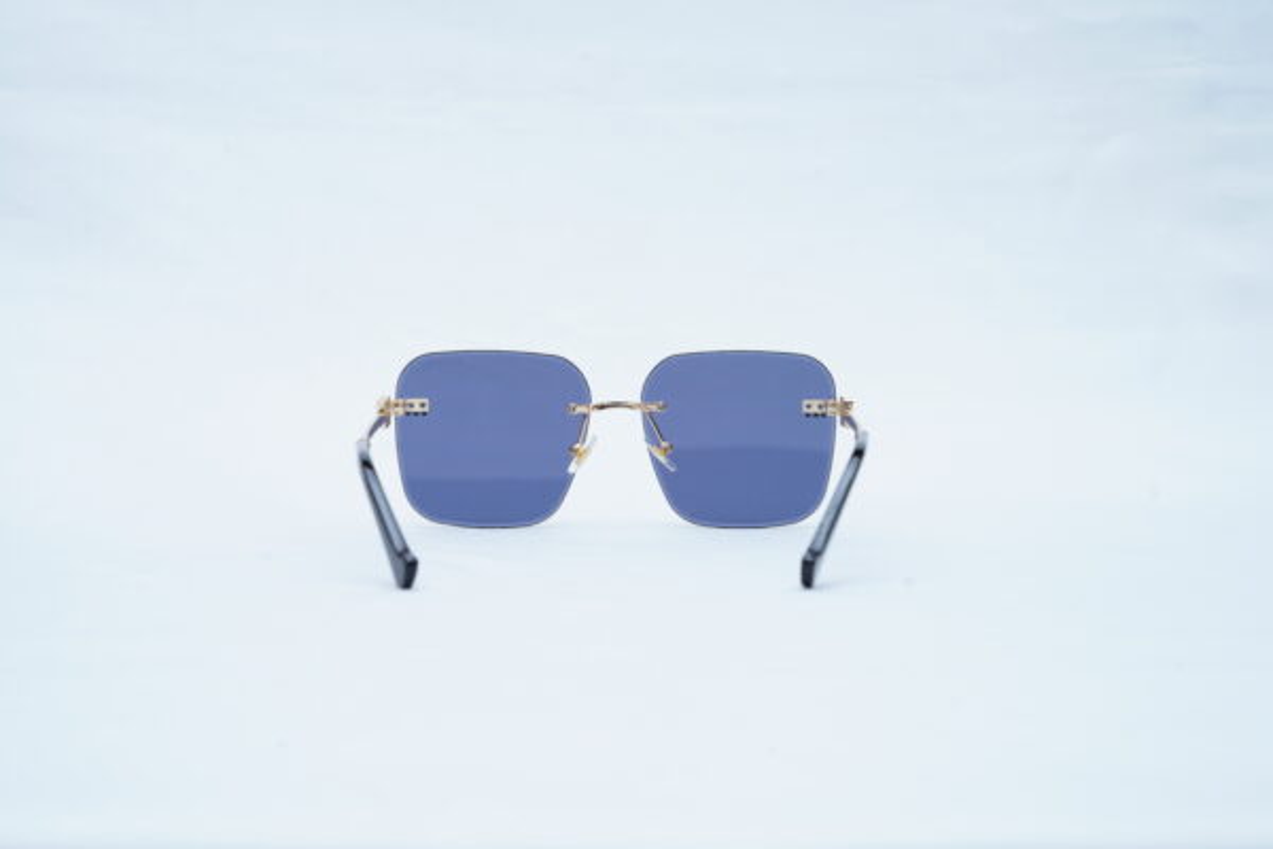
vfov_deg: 27.0
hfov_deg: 39.6
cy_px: 424
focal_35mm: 50
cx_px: 636
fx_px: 1768
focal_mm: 50
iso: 200
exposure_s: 1/160
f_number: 9
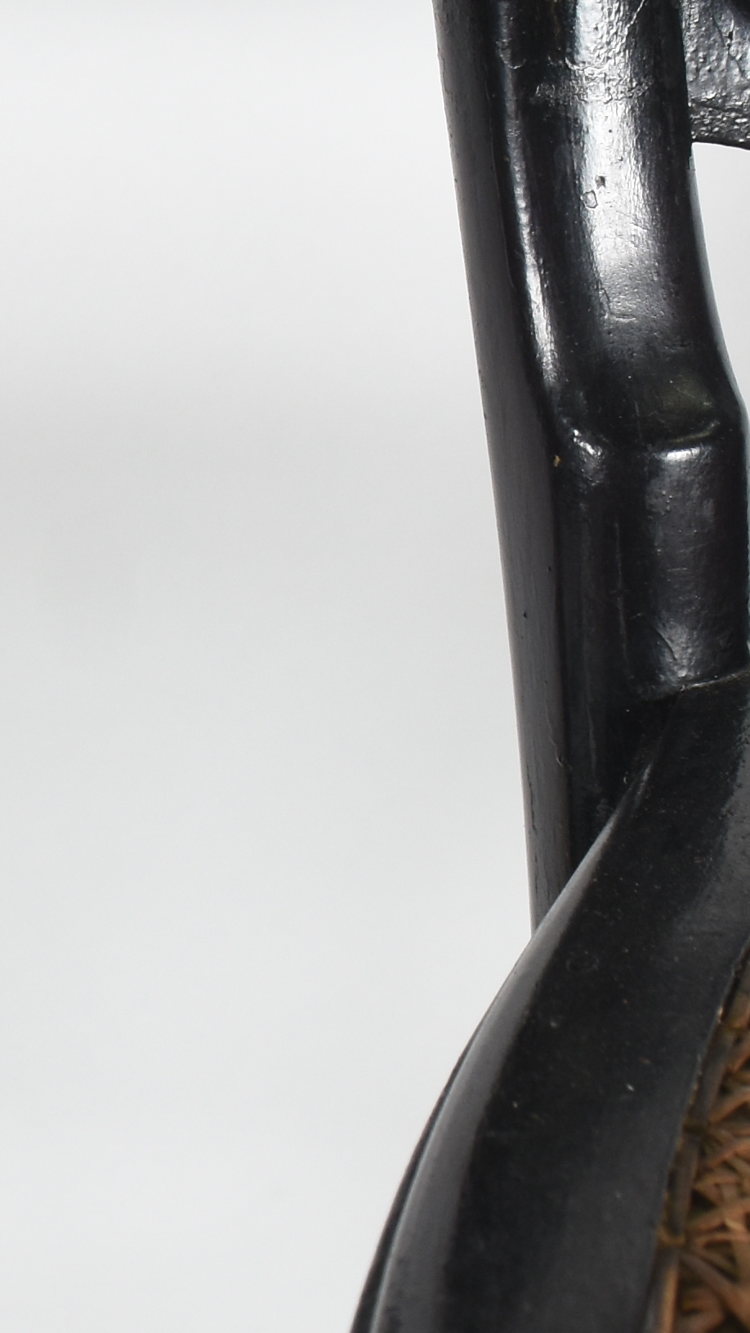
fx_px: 4697
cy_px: 296
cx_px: -406
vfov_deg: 16.0
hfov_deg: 8.9
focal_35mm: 133
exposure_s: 1/60
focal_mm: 23
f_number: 6.3
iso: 320
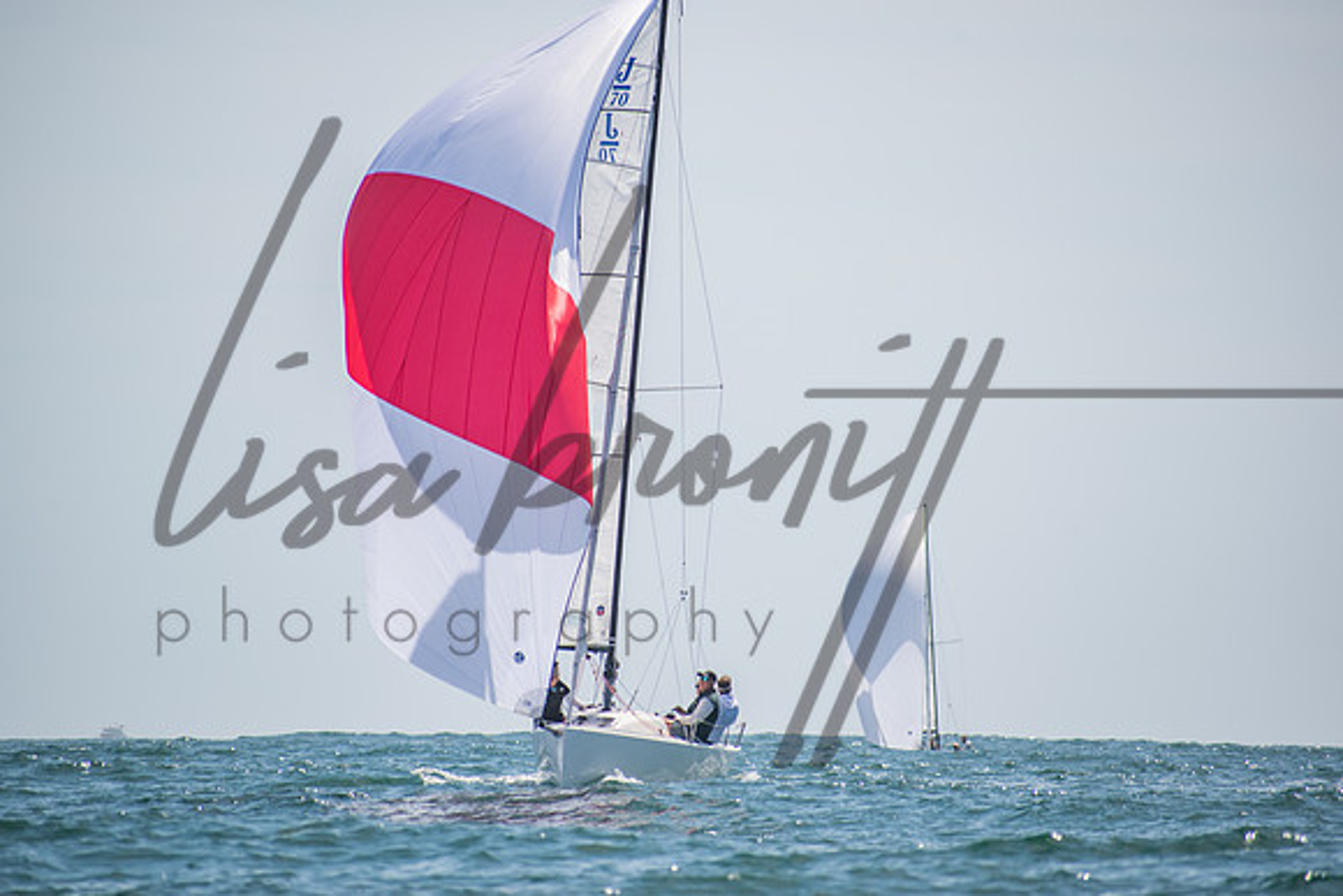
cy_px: 448
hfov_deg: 5.8
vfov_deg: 3.9
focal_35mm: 353
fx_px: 13168
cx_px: 672
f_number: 6.3
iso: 200
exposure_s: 1/1000
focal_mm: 230
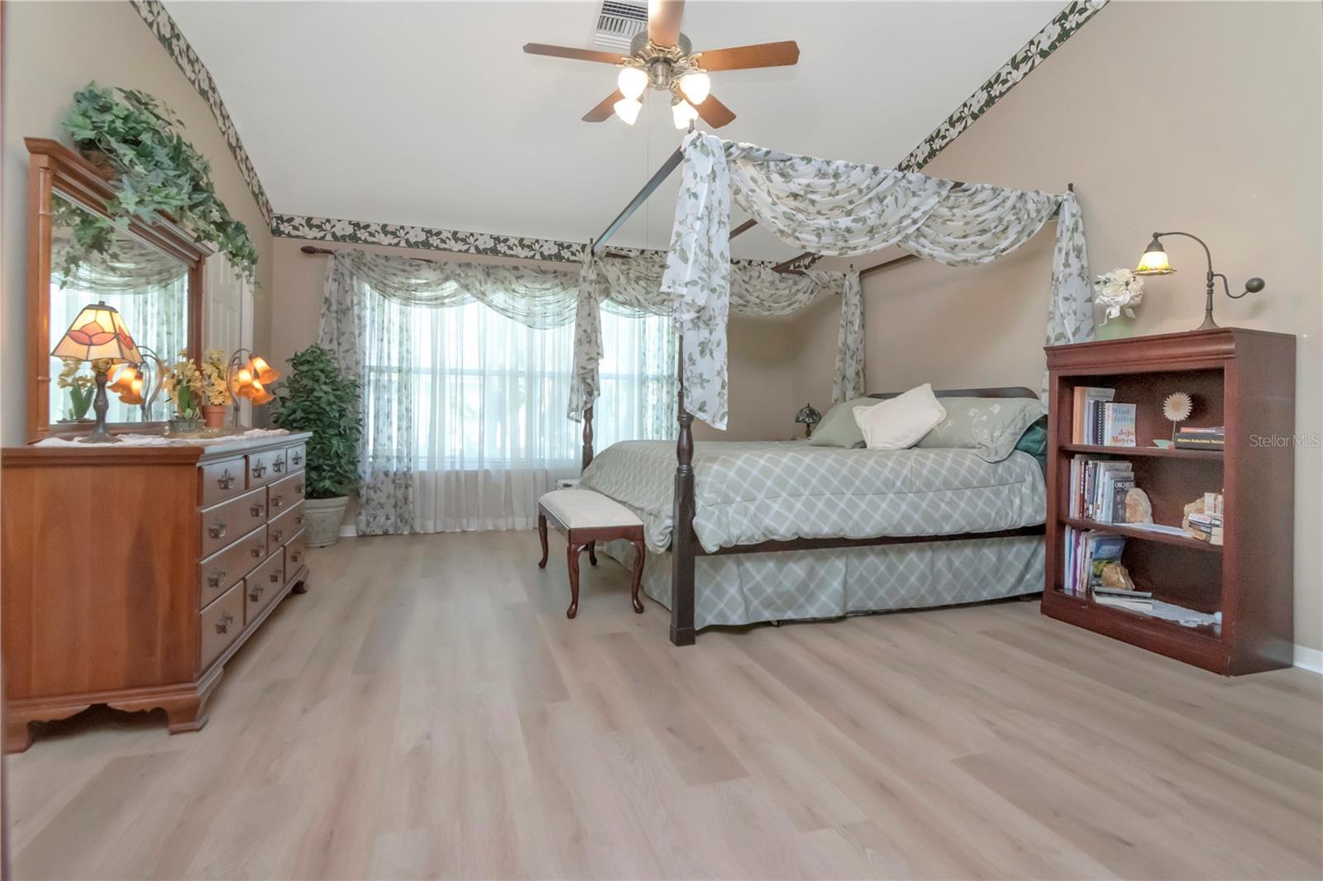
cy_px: 440
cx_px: 662
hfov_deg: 95.0
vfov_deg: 72.0
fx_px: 606
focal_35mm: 16
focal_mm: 11
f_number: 7.1
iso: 1250
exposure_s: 1/200
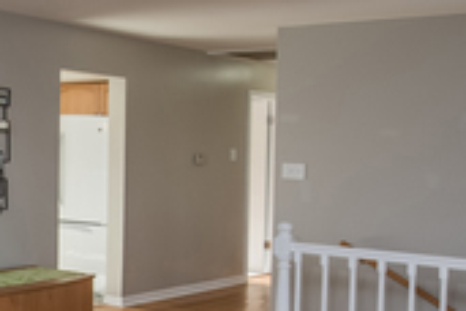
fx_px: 725
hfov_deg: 26.9
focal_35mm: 56
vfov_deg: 20.3
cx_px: -207
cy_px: 482
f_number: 5.6
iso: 320
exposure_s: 1/160
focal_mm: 15
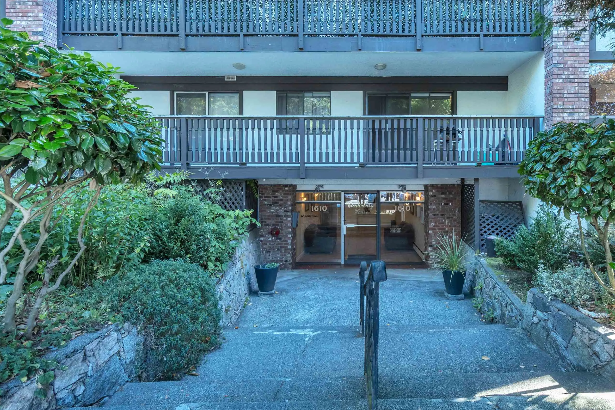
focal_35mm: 18
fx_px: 307
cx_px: 367
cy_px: 187
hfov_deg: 88.9
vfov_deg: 67.3
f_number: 8
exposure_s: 1/40
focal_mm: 10
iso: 500
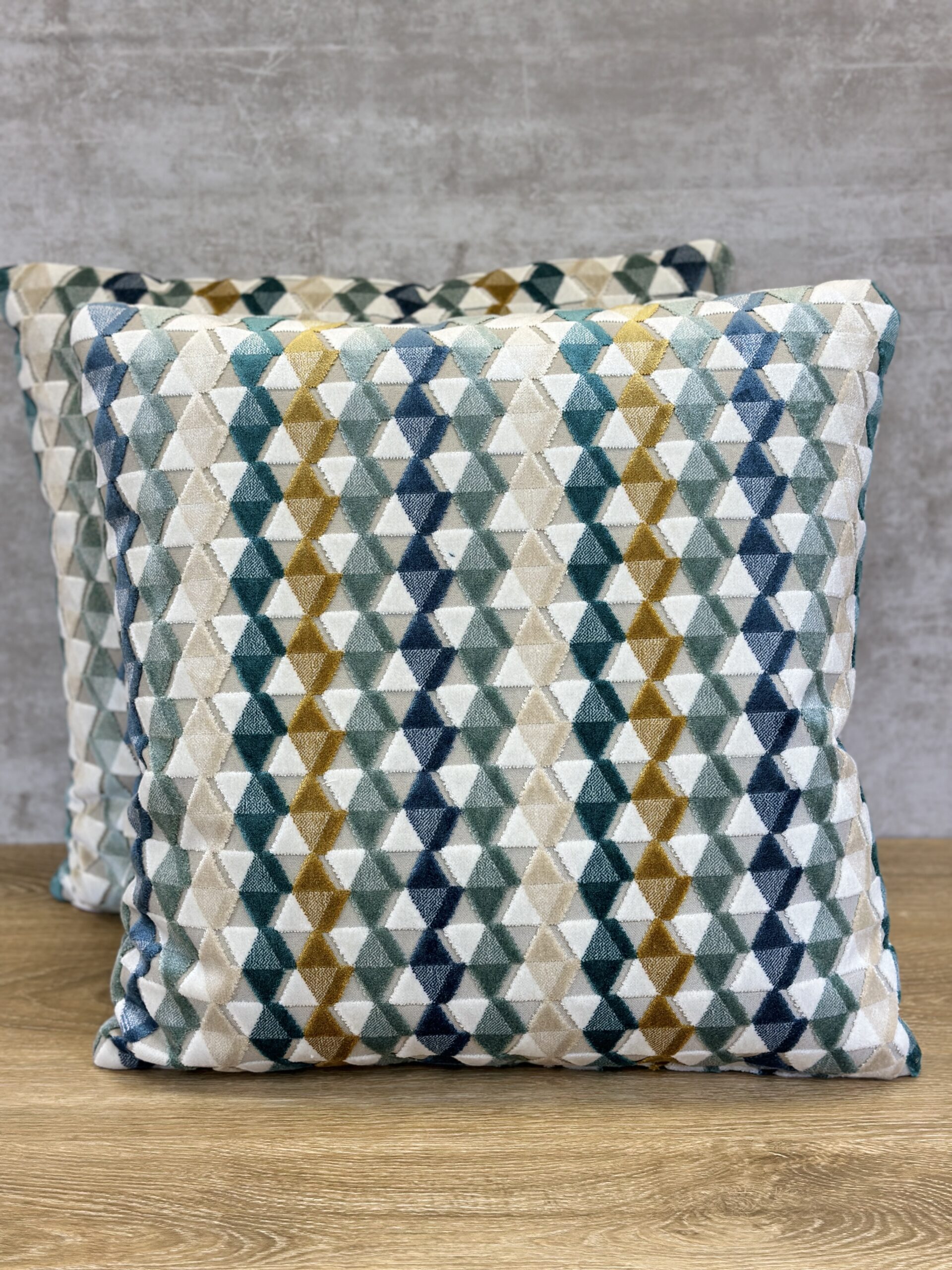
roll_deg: +1.1
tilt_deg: -17.1
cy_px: 635
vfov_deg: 39.7
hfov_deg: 30.3
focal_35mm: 48
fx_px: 1760
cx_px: 476
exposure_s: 1/147
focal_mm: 6.86
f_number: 1.78
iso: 80
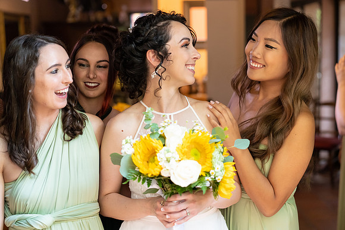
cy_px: 107
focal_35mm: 59
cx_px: 184
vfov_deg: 23.2
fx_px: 562
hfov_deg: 34.1
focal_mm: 55
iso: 320
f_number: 2.5
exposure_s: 1/160
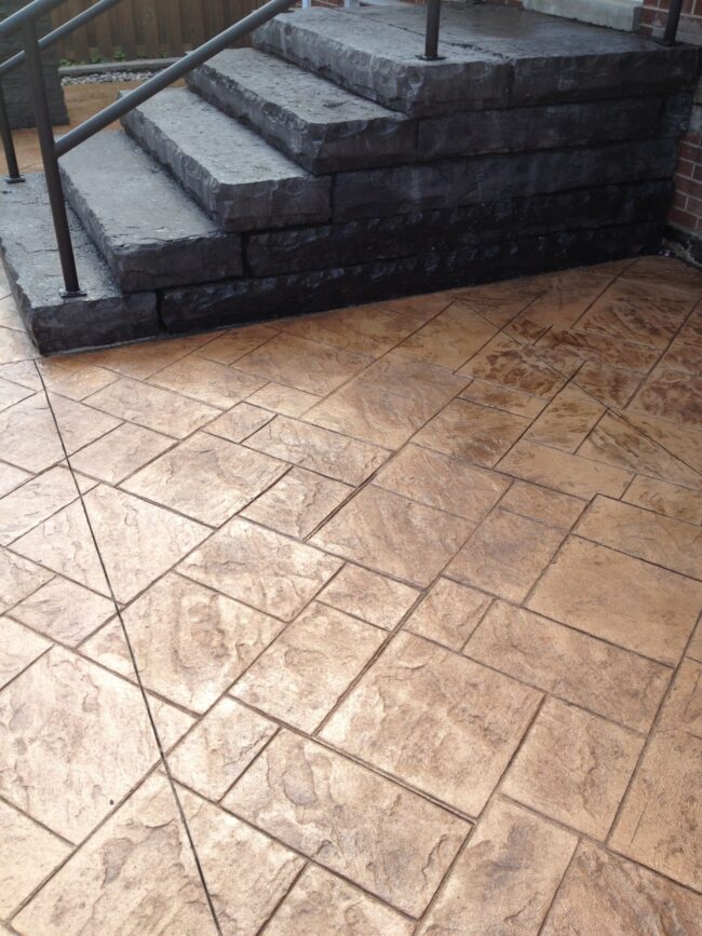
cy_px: 468
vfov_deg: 52.6
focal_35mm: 35
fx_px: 947
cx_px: 351
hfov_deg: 40.7
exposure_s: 1/421
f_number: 2.4
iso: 50
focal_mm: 4.28
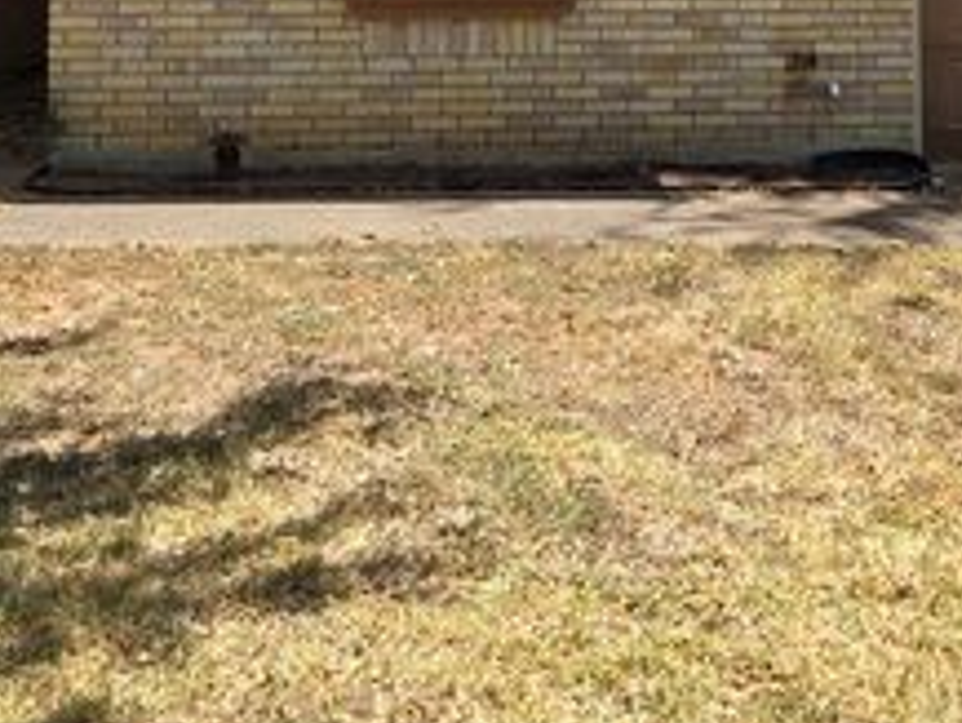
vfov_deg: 25.4
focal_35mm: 53
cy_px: -82
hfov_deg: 36.1
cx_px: 532
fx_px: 1474
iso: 25
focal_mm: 5.4
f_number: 1.8
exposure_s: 1/1055
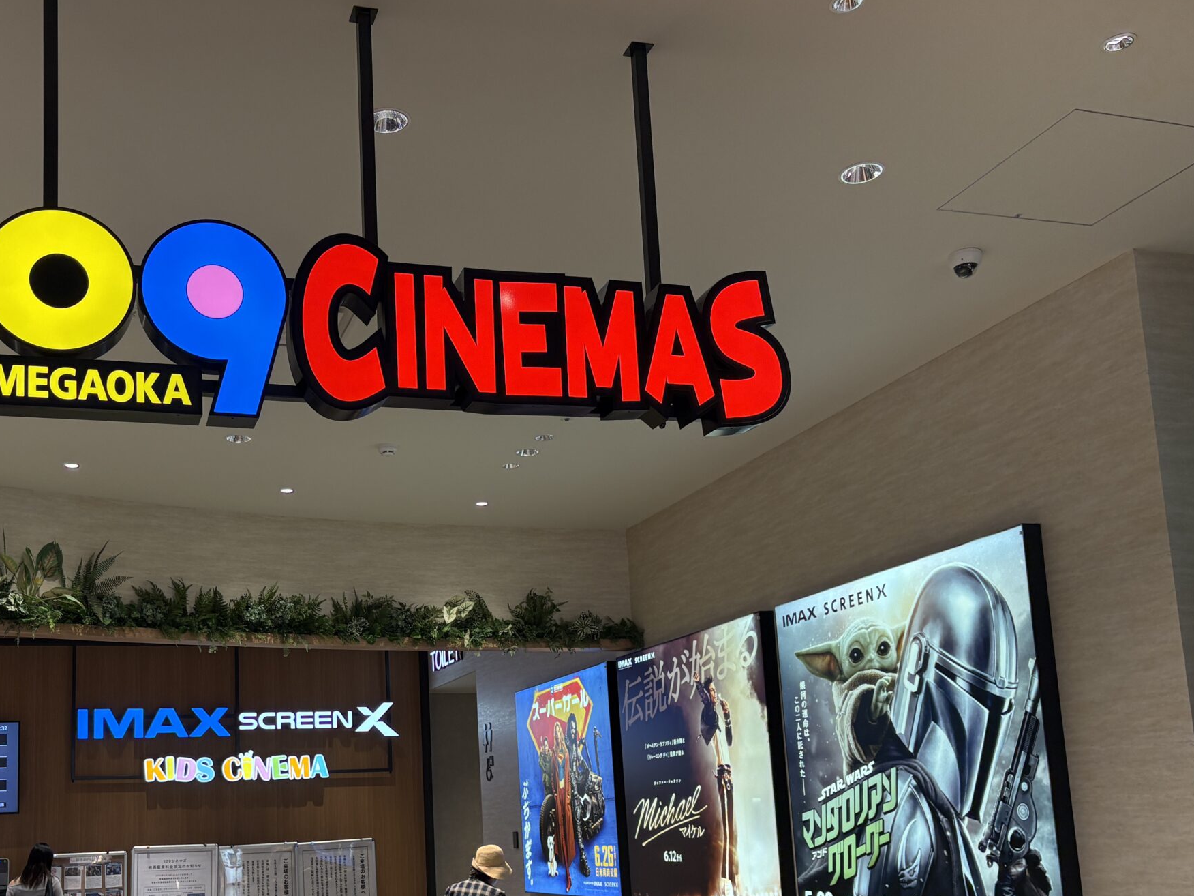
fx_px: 1311
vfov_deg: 37.1
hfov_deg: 48.4
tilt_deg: +9.1
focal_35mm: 38
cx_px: 429
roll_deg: +3.0
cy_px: 637
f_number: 1.6
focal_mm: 5.96
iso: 100
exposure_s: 1/100
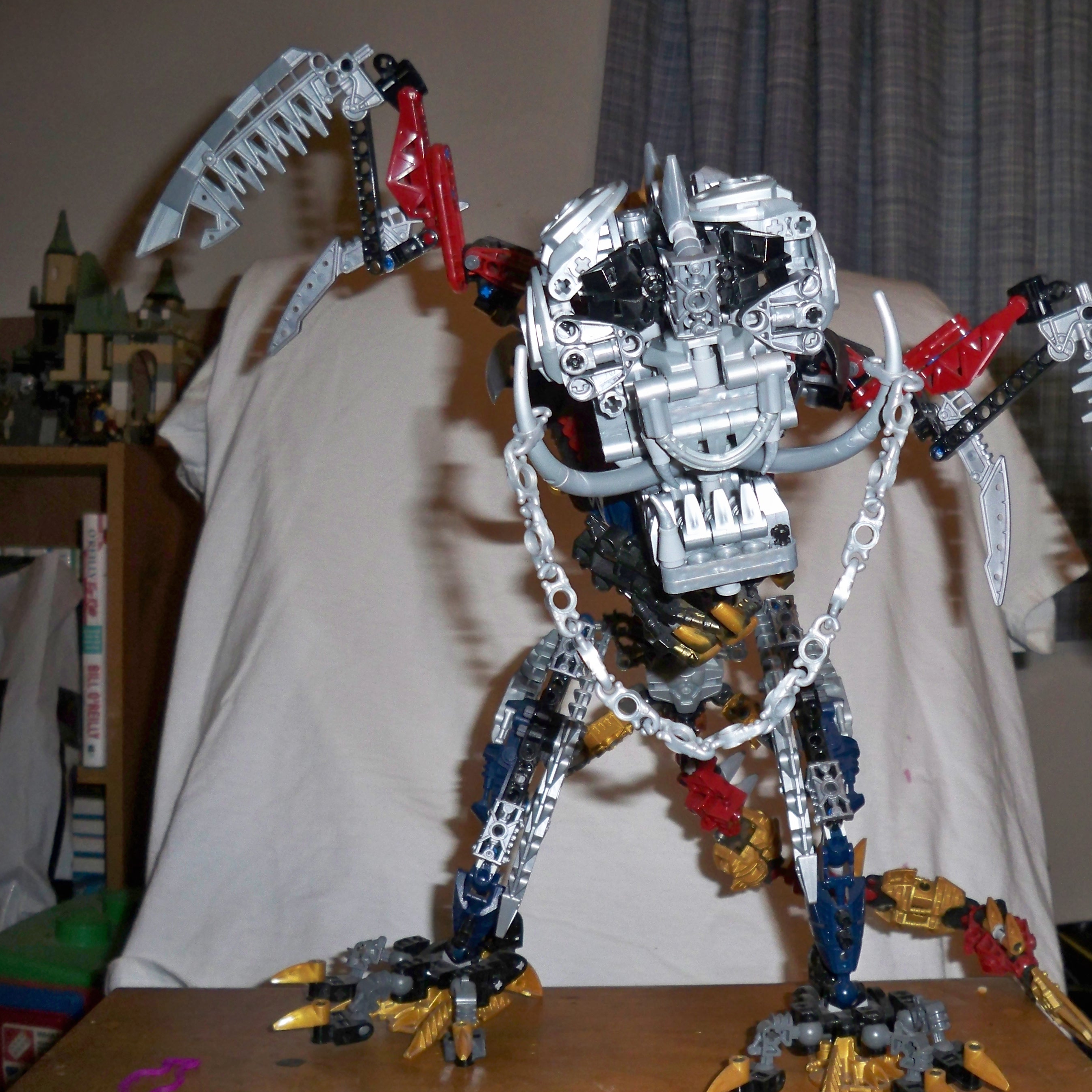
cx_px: 718
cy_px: 542
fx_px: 1499
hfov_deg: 39.6
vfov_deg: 40.0
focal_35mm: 42
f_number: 3.1
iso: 200
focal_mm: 6.3
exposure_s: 1/60
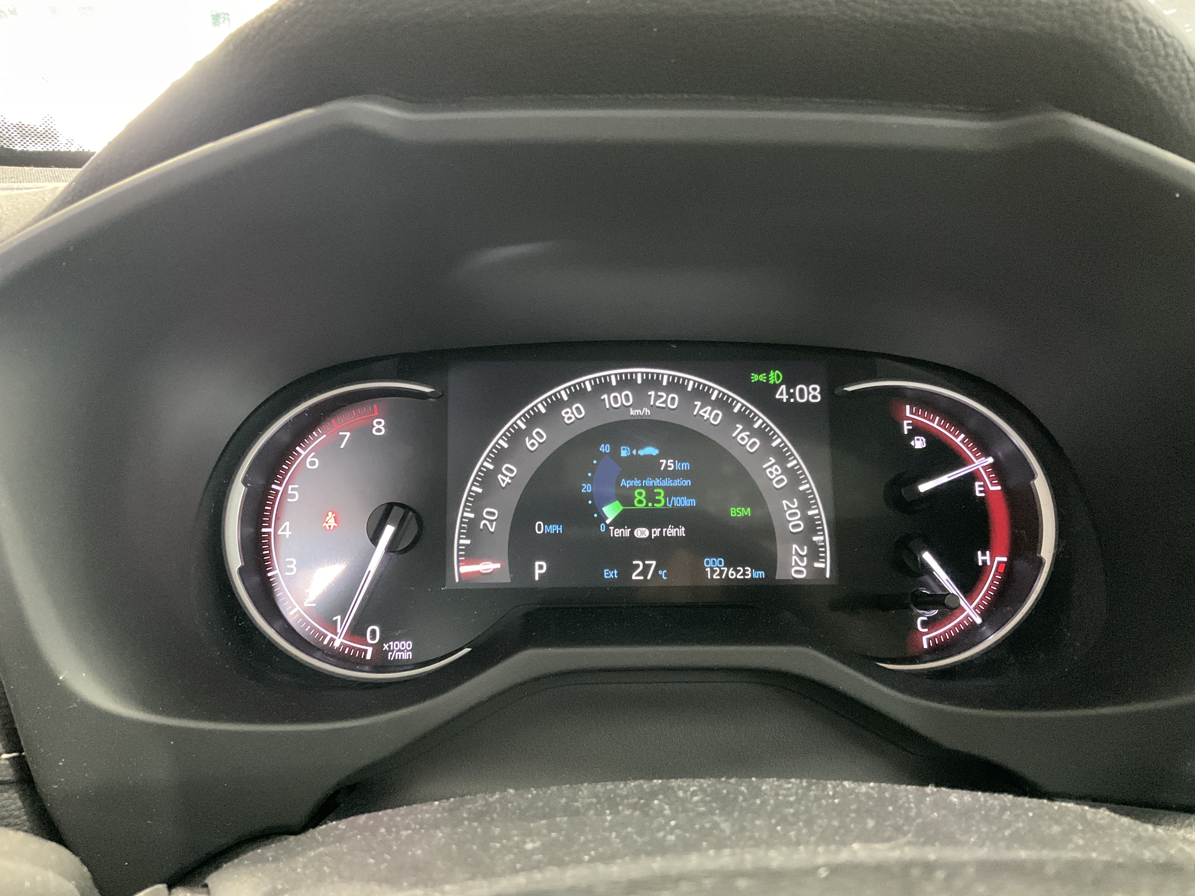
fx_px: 1001
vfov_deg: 48.2
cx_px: 598
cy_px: 448
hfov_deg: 61.7
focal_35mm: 29
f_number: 1.8
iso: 500
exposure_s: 1/30
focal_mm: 3
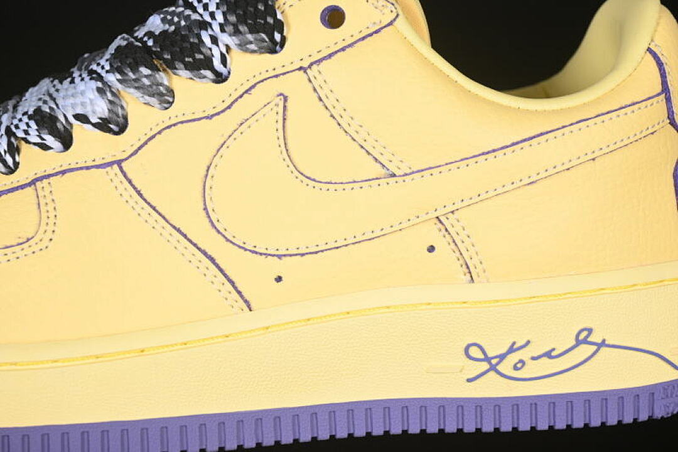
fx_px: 1412
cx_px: 339
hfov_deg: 27.0
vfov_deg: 18.2
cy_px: 226
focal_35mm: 75
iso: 160
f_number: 7.1
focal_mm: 50
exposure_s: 1/80
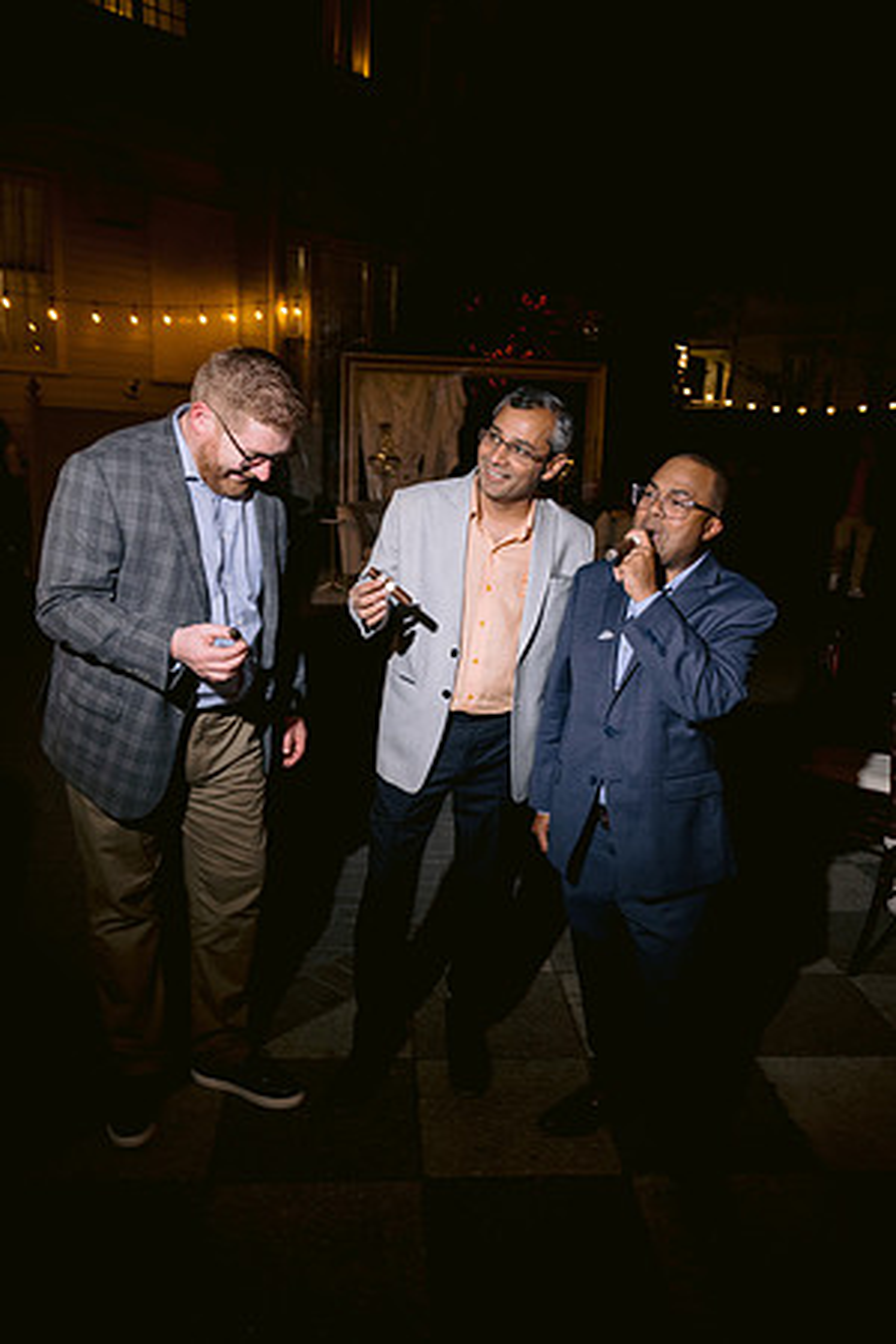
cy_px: 672
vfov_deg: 65.5
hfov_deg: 46.4
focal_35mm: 28
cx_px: 448
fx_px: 1045
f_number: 4
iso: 800
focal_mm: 28
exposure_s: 1/80
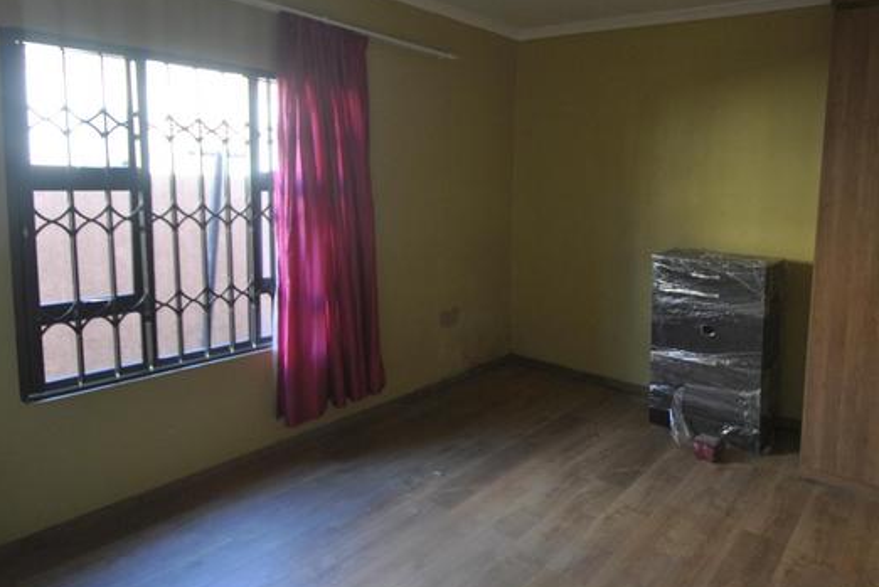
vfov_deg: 54.7
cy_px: 226
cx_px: 586
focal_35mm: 23
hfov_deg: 73.7
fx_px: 562
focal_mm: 10
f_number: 3.5
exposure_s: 1/30
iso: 280
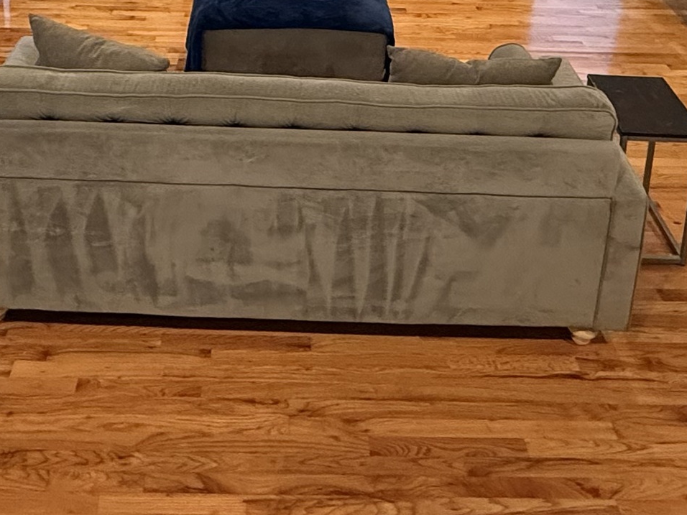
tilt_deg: -11.8
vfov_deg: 25.6
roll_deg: -1.6
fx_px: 893
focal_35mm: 45
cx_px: 278
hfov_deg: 41.9
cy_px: -221
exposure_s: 1/60
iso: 800
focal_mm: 2.22
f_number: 2.2
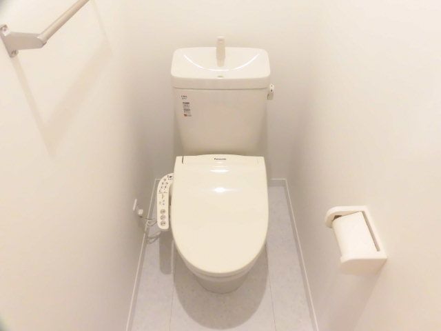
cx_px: 220
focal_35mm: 24
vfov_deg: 56.8
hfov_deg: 71.6
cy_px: 166
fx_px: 306
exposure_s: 1/25
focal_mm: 4.3
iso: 400
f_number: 3.1
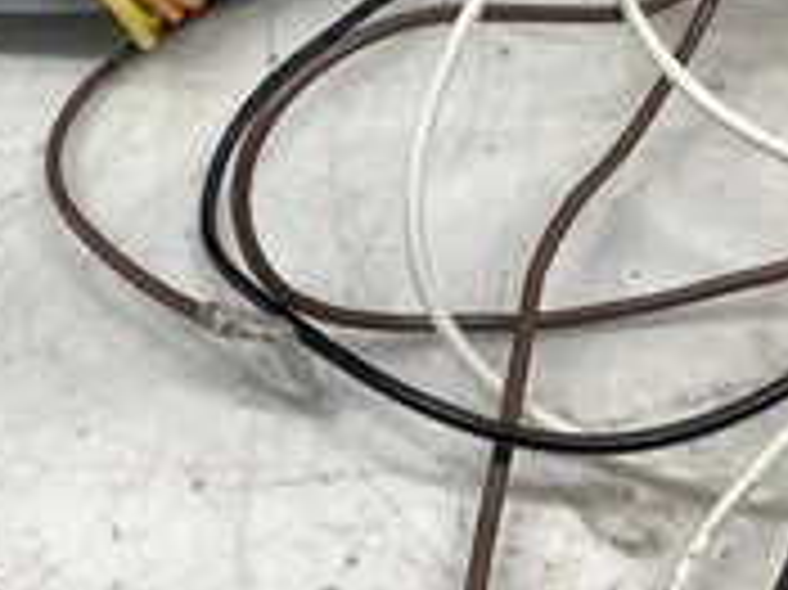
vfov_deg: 20.1
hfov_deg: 27.4
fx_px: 1615
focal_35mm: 71
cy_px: 9
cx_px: 365
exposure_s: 1/100
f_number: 2.4
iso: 64
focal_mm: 3.3
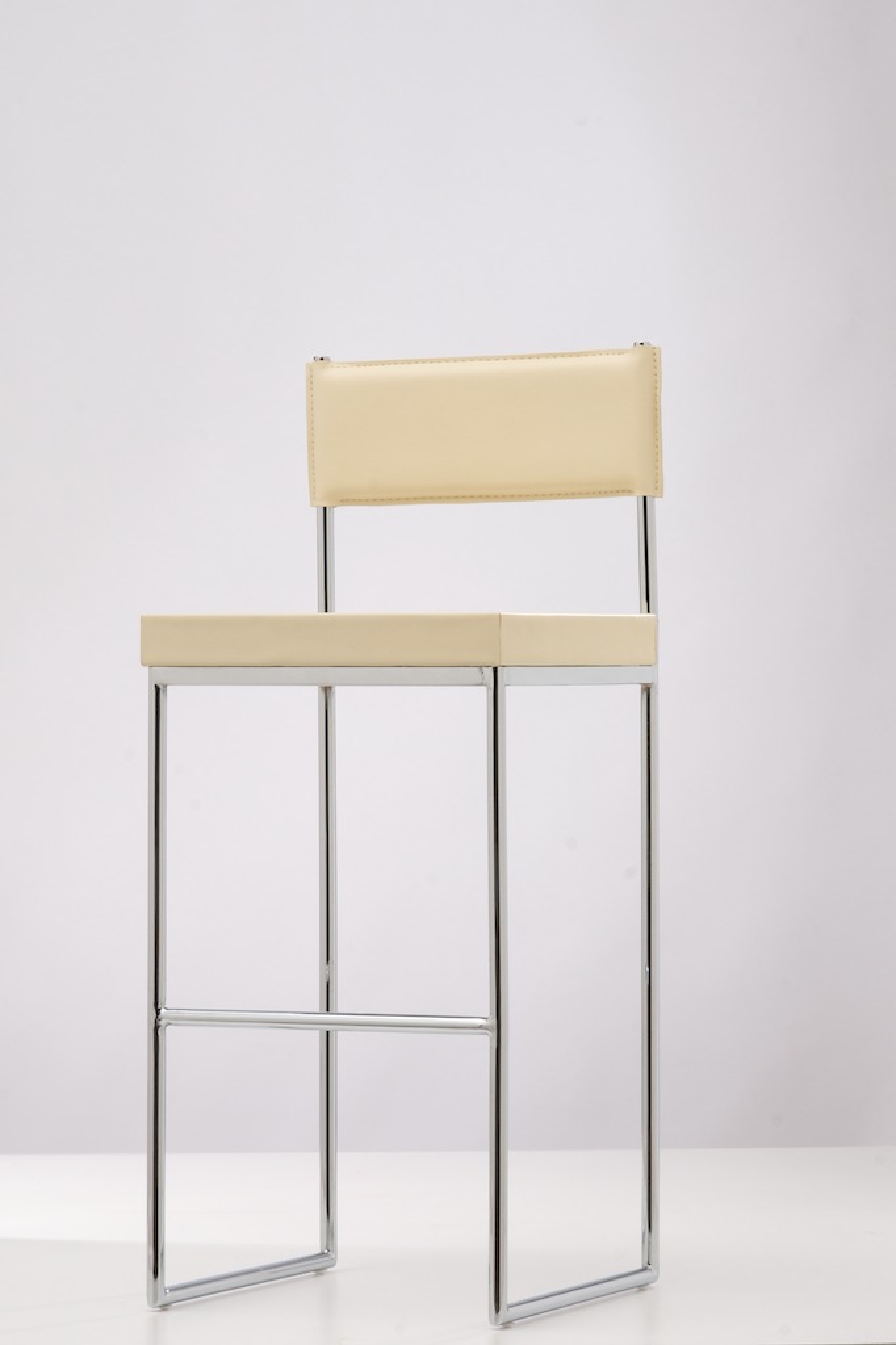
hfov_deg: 10.7
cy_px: 672
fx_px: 4763
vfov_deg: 16.1
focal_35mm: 128
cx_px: 448
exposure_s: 1/200
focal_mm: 85
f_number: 14
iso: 100
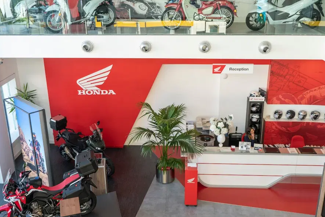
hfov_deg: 50.7
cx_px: 167
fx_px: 343
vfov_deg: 35.1
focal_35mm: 38
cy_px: 101
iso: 800
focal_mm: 28
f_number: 5.6
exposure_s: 1/125
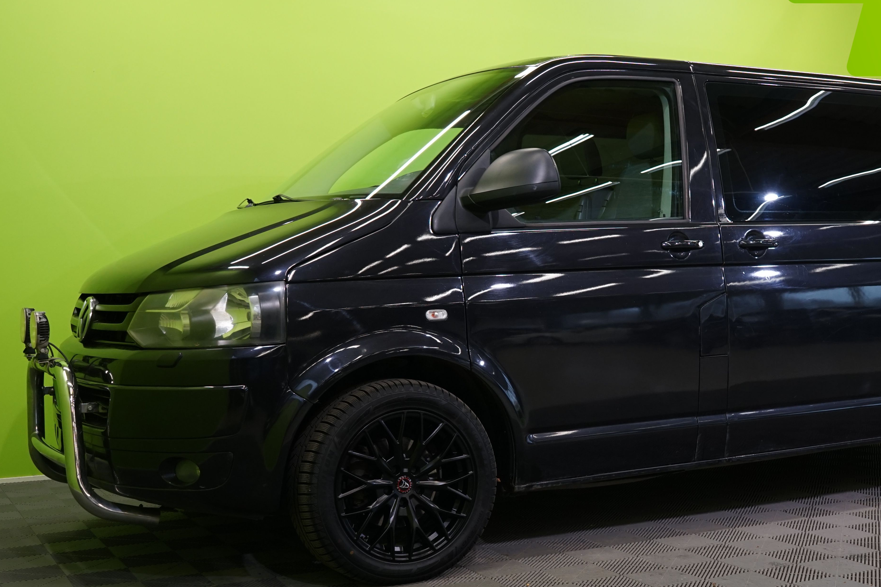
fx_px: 1150
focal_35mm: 47
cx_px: 579
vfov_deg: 28.6
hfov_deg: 41.4
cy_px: 318
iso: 640
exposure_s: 1/30
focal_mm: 29
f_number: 6.3
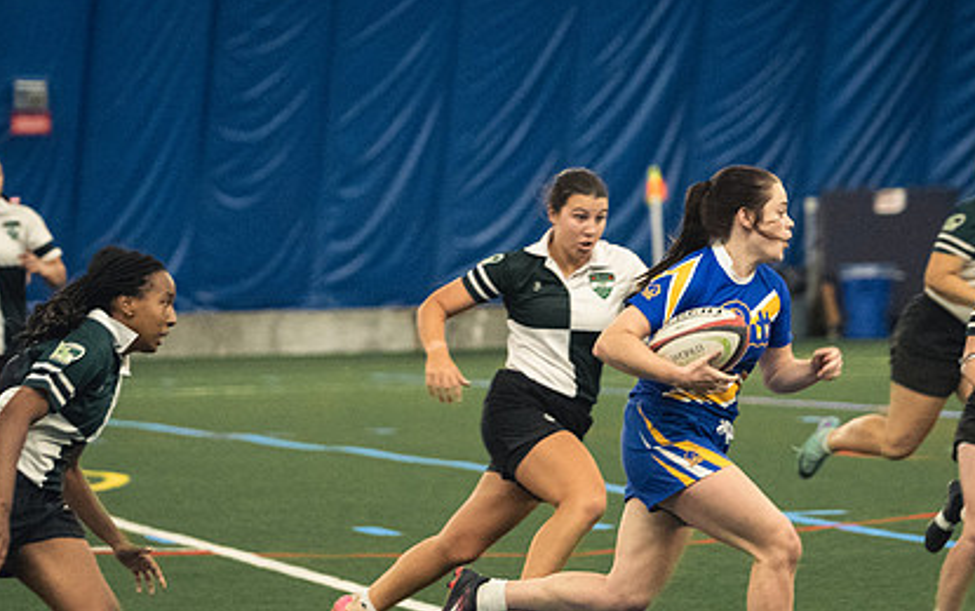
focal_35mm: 256
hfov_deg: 8.2
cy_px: 369
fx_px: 6807
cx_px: 576
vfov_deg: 5.1
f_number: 2.8
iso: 8000
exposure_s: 1/500
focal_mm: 120
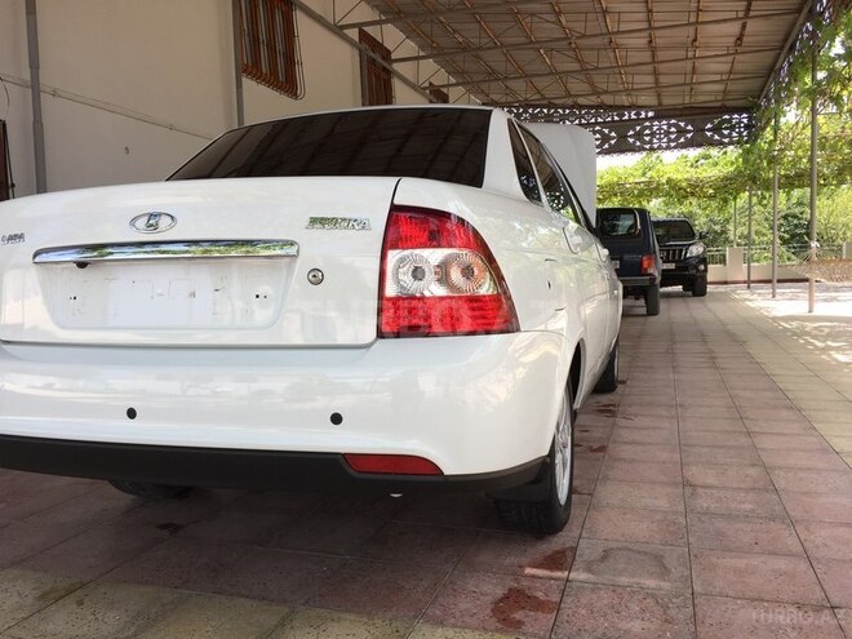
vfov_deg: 48.2
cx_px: 426
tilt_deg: -3.0
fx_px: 714
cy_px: 320
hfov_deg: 61.7
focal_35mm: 29
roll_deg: +1.2
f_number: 2.2
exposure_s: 1/380
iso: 32
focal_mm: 4.15
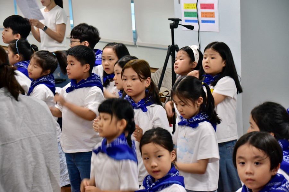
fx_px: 903
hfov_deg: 18.2
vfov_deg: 12.2
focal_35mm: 112
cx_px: 144
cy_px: 96
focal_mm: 75
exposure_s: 1/50
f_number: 5.6
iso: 800
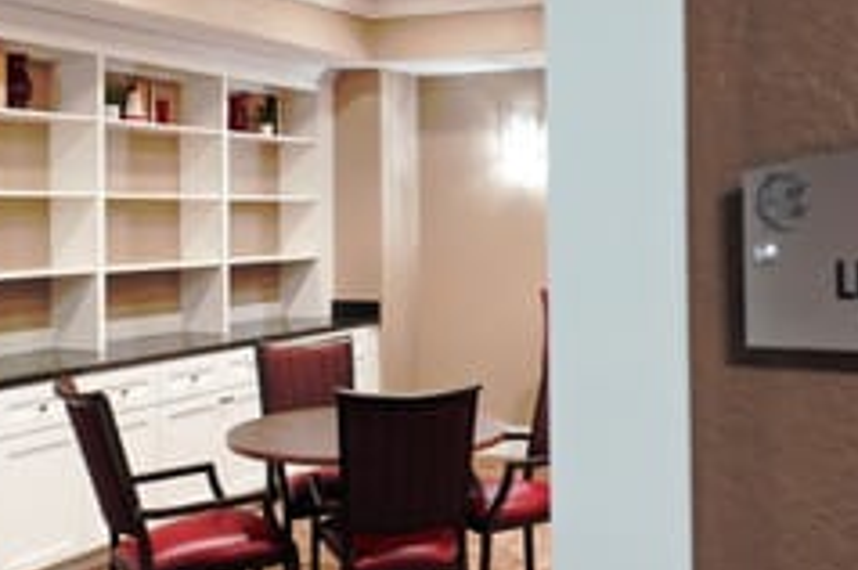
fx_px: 1119
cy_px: 206
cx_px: 552
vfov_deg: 28.4
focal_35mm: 47
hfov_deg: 41.6
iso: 200
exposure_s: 1/25
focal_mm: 10.26
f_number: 2.8
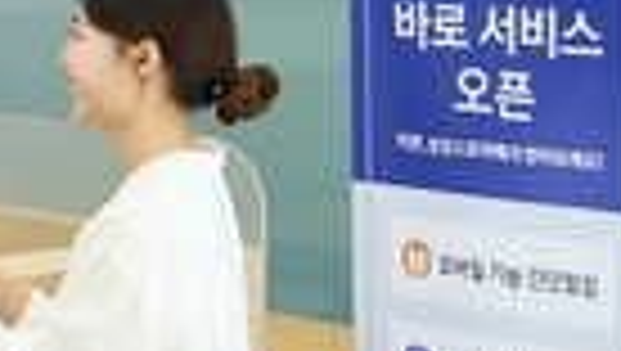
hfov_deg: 12.6
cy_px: -151
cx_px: -536
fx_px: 2539
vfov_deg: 7.8
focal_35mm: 154
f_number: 6.3
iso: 640
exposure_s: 1/100
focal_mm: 23.7
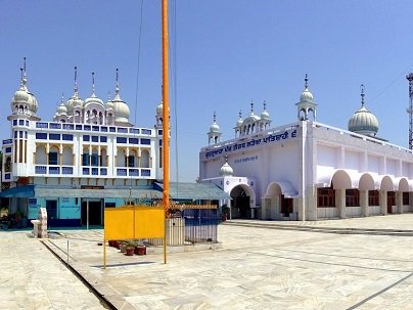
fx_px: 394
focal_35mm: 33
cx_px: 206
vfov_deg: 42.9
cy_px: 155
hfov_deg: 55.4
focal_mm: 4.12
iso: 50
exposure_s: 1/2584
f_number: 2.4
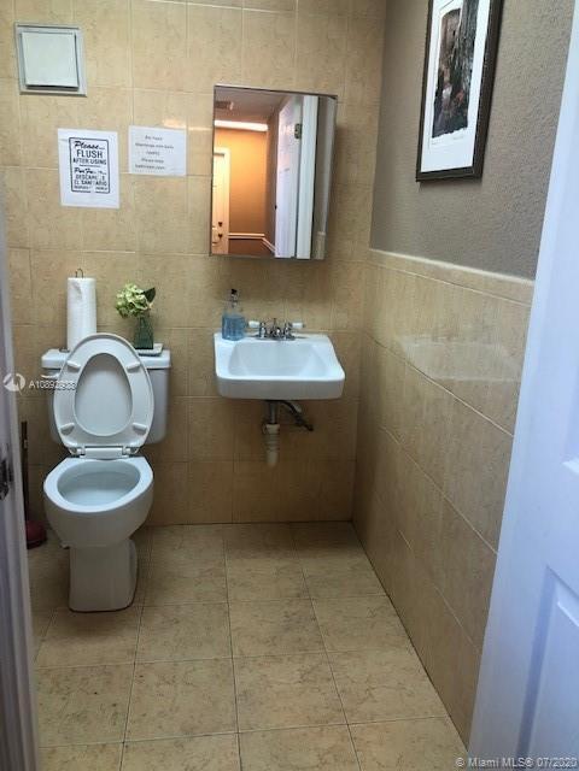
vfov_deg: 63.4
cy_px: 386
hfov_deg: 49.7
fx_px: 624
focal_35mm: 28
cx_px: 290
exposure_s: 1/30
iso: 32
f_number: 1.8
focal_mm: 4
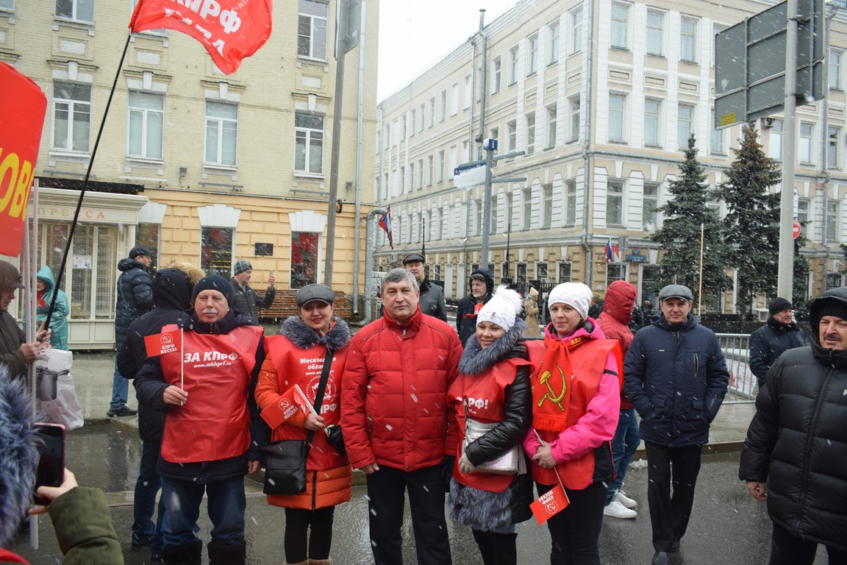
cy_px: 282
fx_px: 706
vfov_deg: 43.6
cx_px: 424
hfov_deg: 61.9
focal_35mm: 30
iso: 400
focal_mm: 20
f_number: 5.6
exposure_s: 1/125
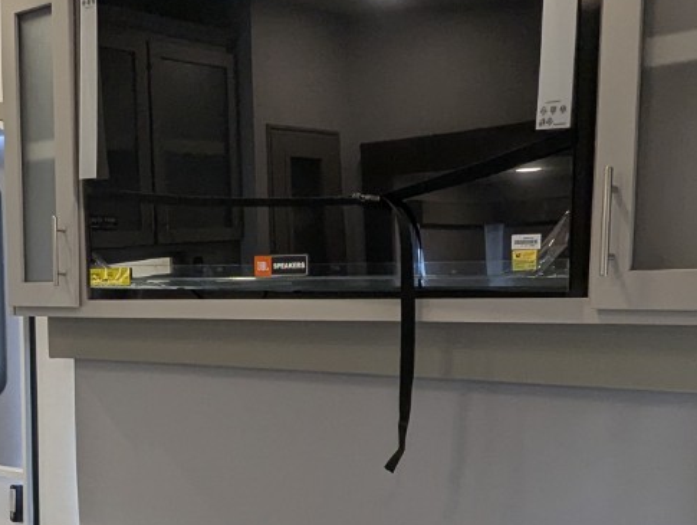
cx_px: 259
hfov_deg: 40.9
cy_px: 413
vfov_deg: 30.9
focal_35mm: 46
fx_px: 927
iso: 165
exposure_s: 1/130
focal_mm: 2.35
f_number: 2.2
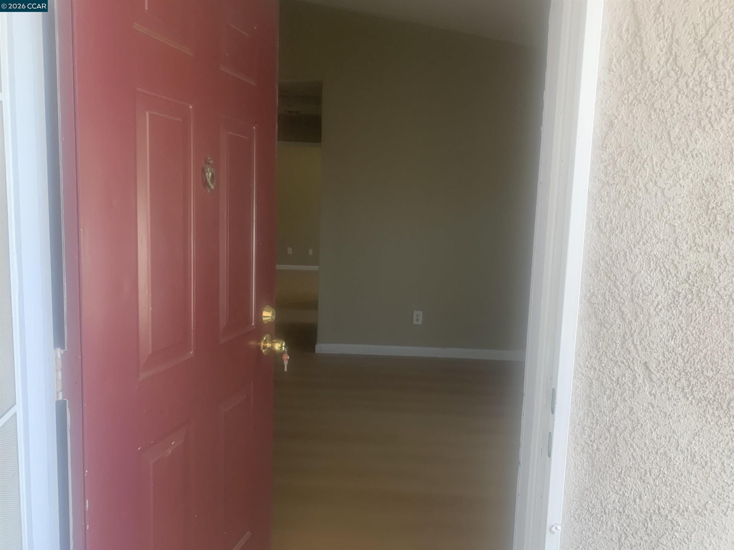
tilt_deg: -6.8
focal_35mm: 26
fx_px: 551
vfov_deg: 53.1
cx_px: 367
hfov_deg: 67.3
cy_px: 275
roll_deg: -1.1
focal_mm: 4.25
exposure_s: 1/109
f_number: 1.8
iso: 100
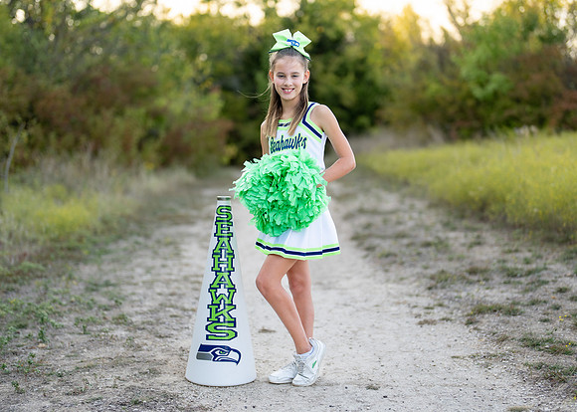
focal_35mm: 60
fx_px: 976
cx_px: 290
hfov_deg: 32.9
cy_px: 205
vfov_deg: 23.8
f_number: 1.2
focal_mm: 50
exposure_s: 1/1000
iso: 100
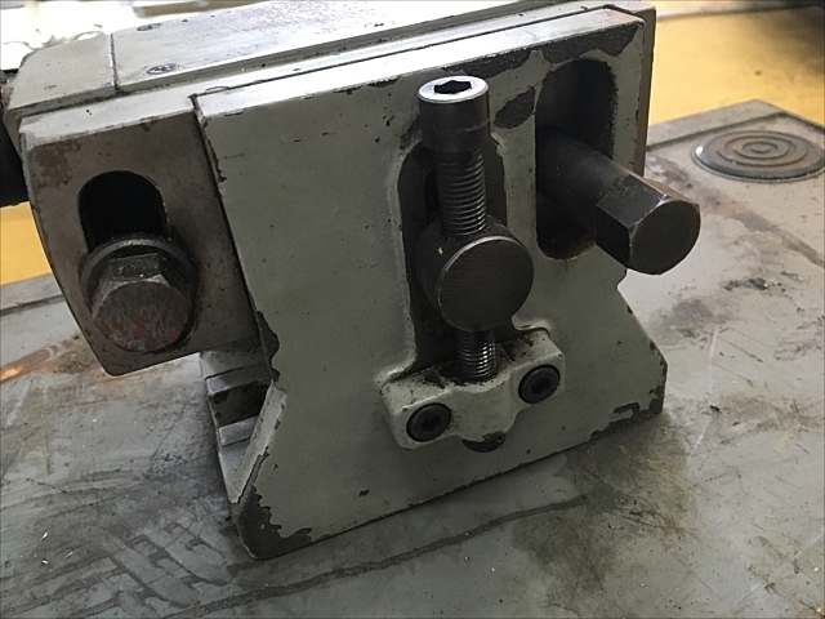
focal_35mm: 29
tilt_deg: -34.3
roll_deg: +6.3
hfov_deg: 61.7
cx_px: 412
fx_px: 691
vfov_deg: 48.2
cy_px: 310
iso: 160
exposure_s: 1/30
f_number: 2.2
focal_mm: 4.15
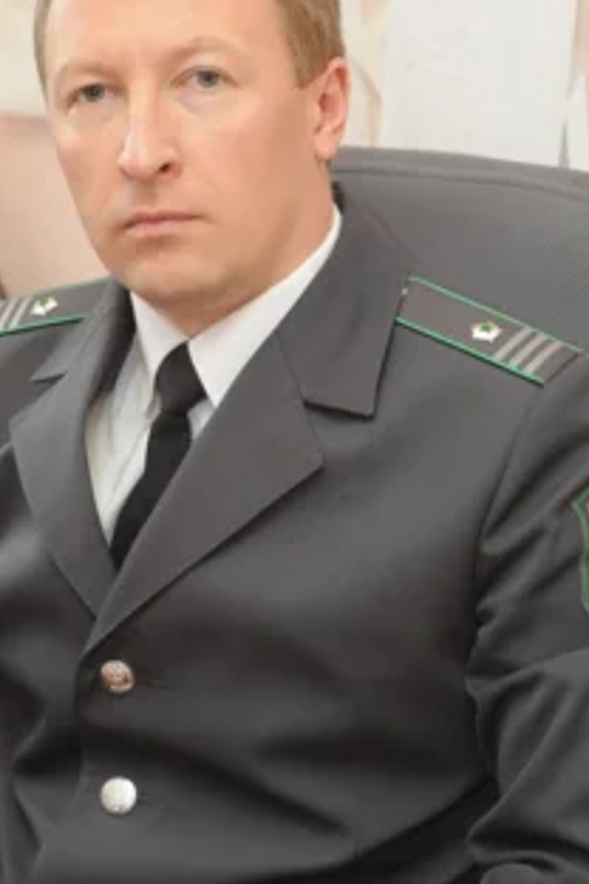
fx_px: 2920
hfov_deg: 11.5
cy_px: 351
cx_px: 229
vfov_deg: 17.2
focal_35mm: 119
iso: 800
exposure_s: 1/100
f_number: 4
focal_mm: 62
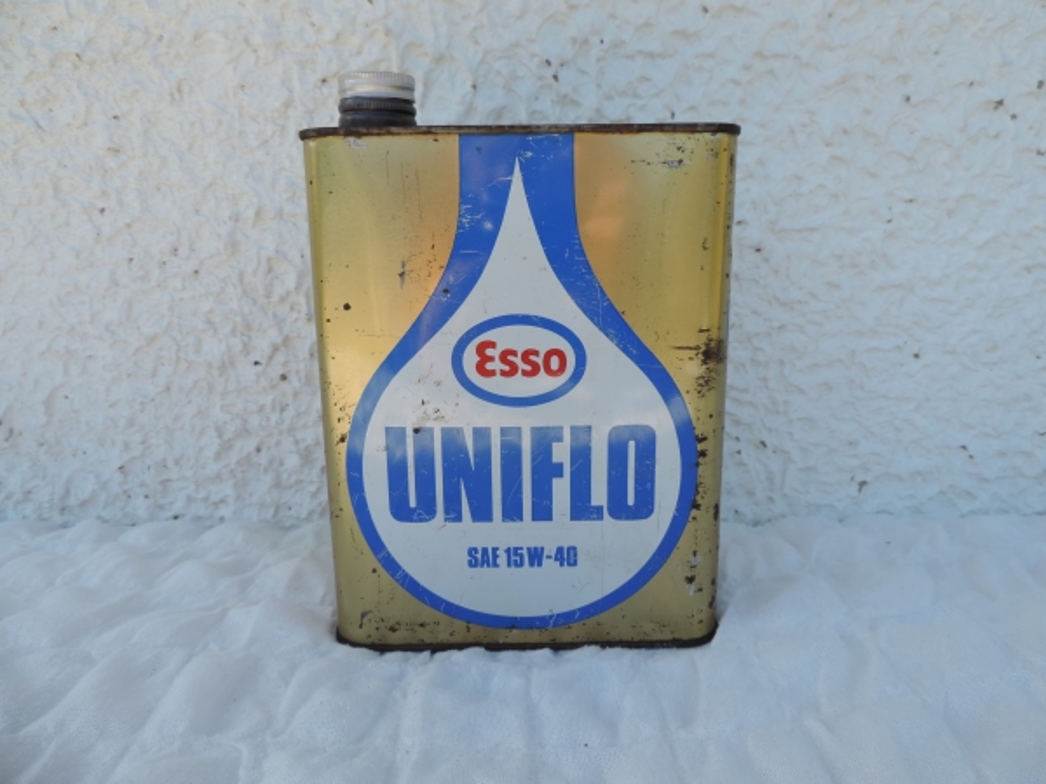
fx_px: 725
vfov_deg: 56.8
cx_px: 523
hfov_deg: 71.6
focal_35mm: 24
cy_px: 392
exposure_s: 1/400
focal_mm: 4.3
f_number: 3
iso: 80
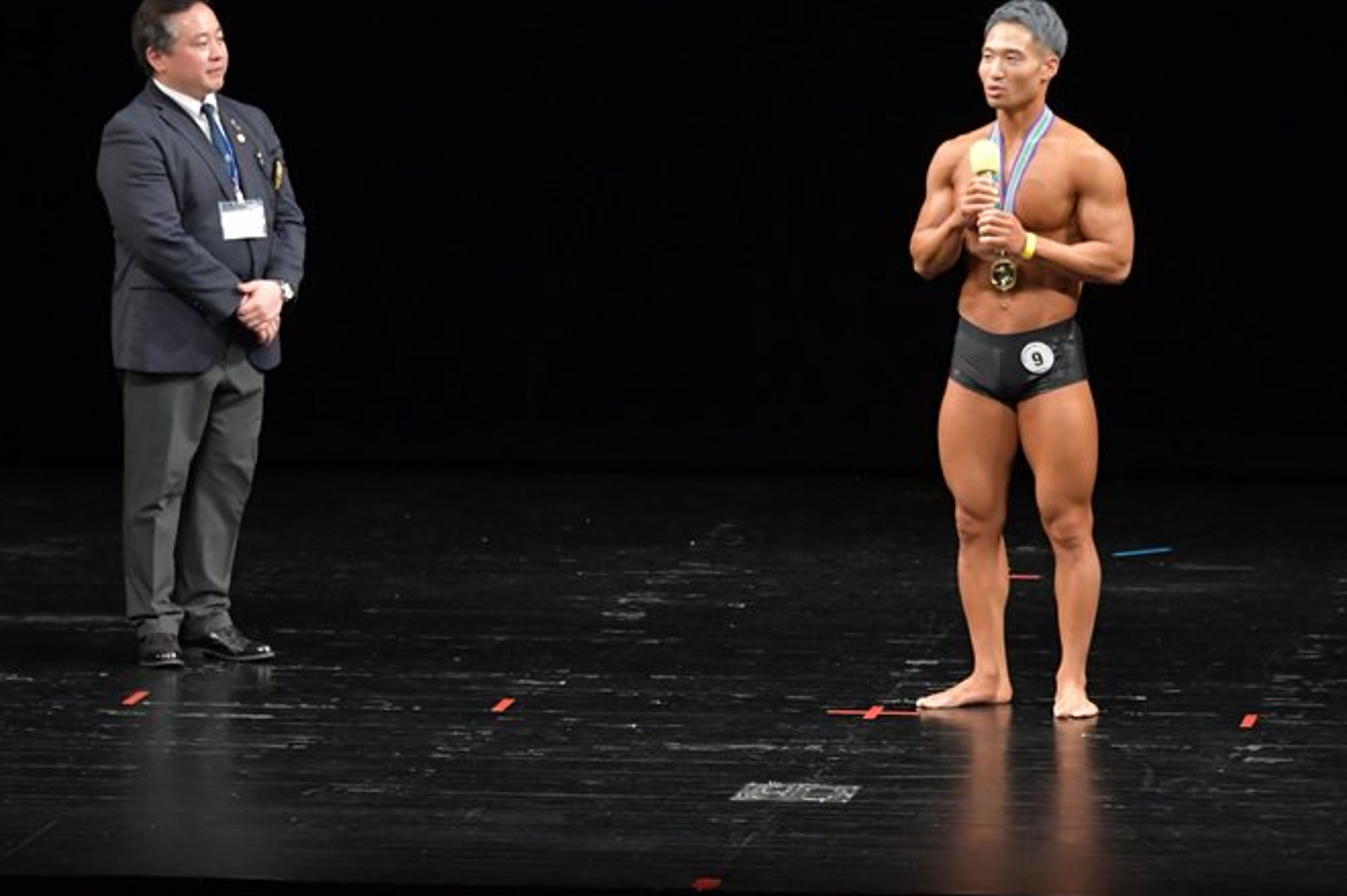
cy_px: 408
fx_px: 9534
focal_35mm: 255
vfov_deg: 5.4
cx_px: 664
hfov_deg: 8.1
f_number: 5.6
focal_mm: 145
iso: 3200
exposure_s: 1/400
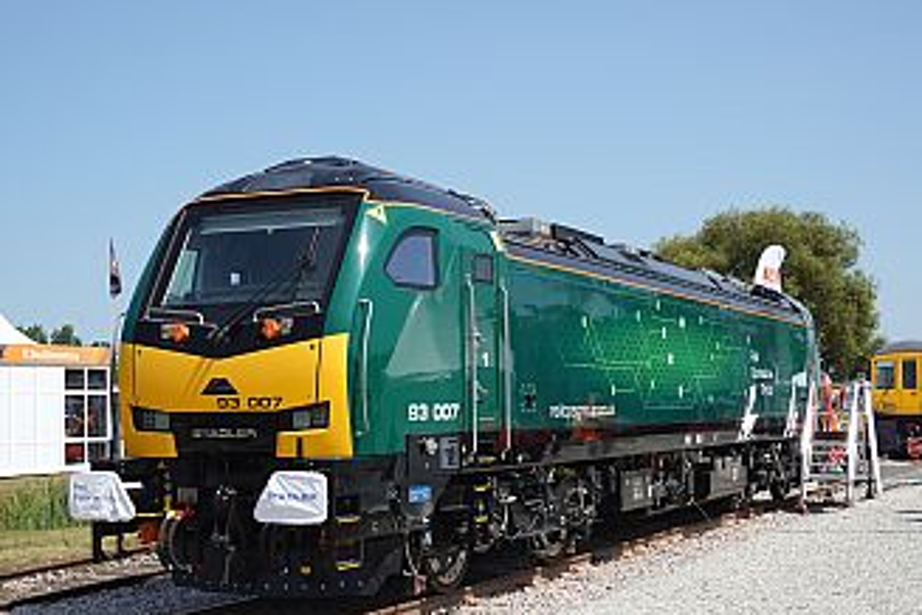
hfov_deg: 33.4
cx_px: 471
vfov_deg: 22.6
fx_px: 1537
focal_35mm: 60
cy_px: 365
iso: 100
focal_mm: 18.63
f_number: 4
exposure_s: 1/800
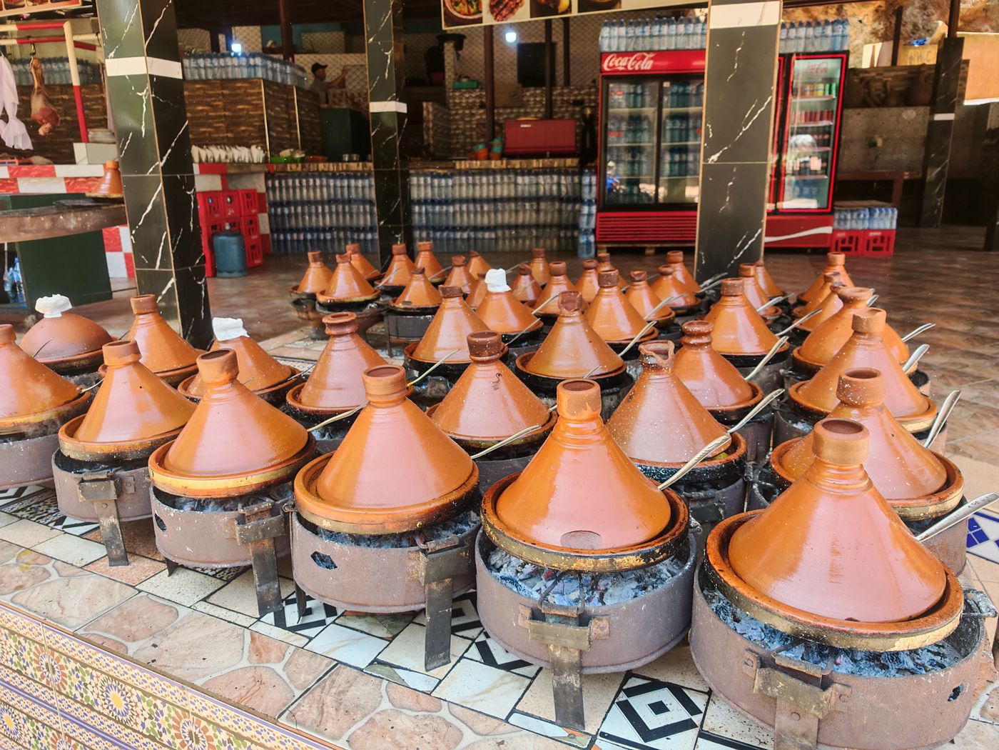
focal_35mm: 24
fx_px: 693
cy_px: 375
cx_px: 500
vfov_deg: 56.8
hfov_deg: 71.6
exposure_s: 1/820
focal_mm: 6.83
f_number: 2
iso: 100
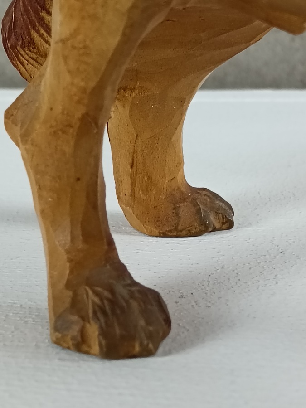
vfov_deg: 19.1
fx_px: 1214
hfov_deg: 14.4
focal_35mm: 103
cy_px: 204
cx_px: 153
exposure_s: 1/100
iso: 380
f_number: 1.9
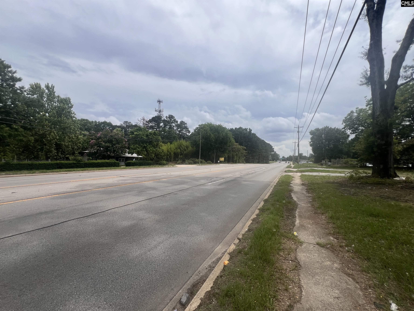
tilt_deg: +1.5
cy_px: 156
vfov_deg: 89.9
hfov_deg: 106.2
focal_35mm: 13
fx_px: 155
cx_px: 207
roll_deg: -1.9
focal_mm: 1.57
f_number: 1.8
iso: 32
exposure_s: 1/2222
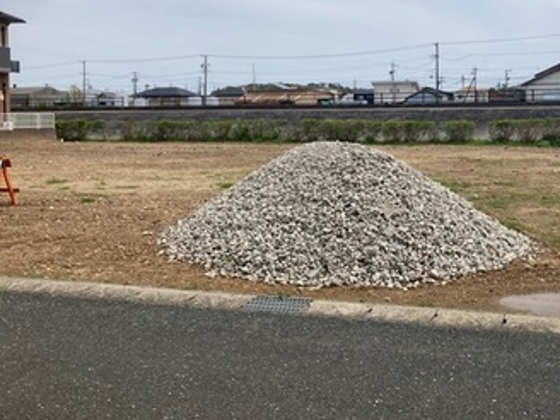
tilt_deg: -2.5
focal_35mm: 41
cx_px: 391
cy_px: 143
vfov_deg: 34.8
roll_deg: -0.6
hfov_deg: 44.8
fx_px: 663
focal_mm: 3.99
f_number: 1.8
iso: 20
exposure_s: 1/3690
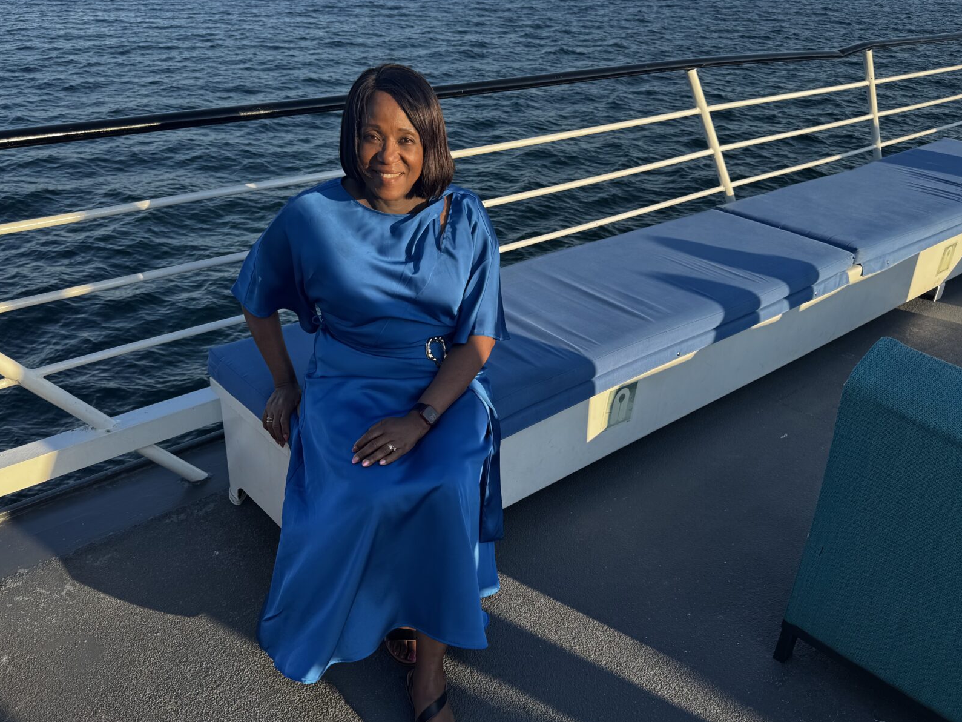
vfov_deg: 48.2
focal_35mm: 29
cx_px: 472
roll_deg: -1.0
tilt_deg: -28.9
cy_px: 380
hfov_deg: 61.7
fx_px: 806
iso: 80
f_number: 1.78
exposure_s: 1/1076
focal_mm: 6.76
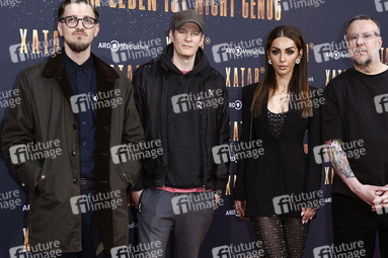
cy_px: 126
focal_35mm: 66
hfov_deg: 30.5
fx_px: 711
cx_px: 211
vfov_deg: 20.6
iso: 640
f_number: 5.6
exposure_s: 1/250
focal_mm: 56
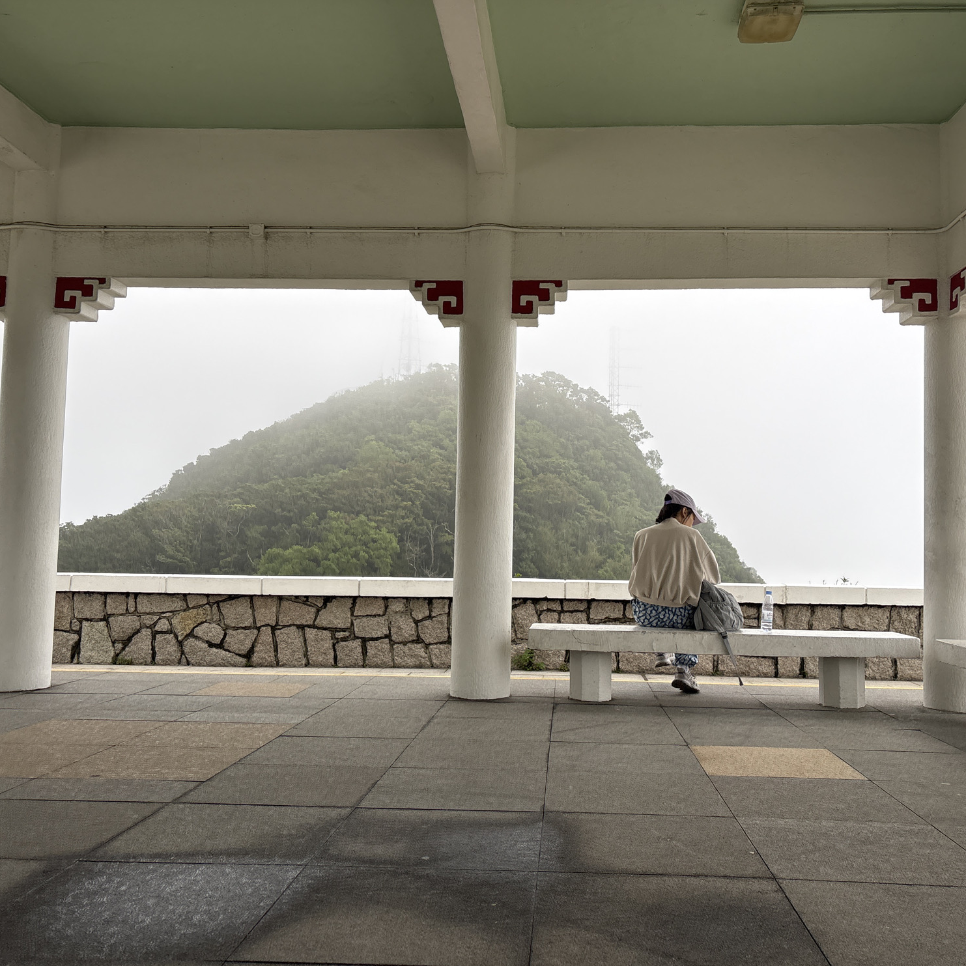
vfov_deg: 52.5
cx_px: 518
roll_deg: +0.4
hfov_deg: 52.5
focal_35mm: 31
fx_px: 979
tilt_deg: +4.7
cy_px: 482
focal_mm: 5.96
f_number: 1.6
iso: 50
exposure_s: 1/523
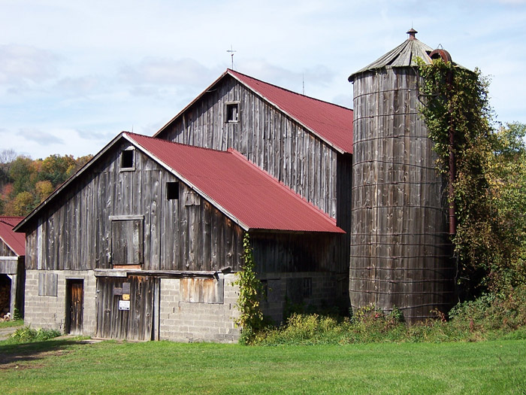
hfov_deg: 32.2
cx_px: 263
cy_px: 198
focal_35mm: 60
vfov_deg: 24.4
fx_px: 912
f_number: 4.8
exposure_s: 1/500
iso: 80
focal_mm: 10
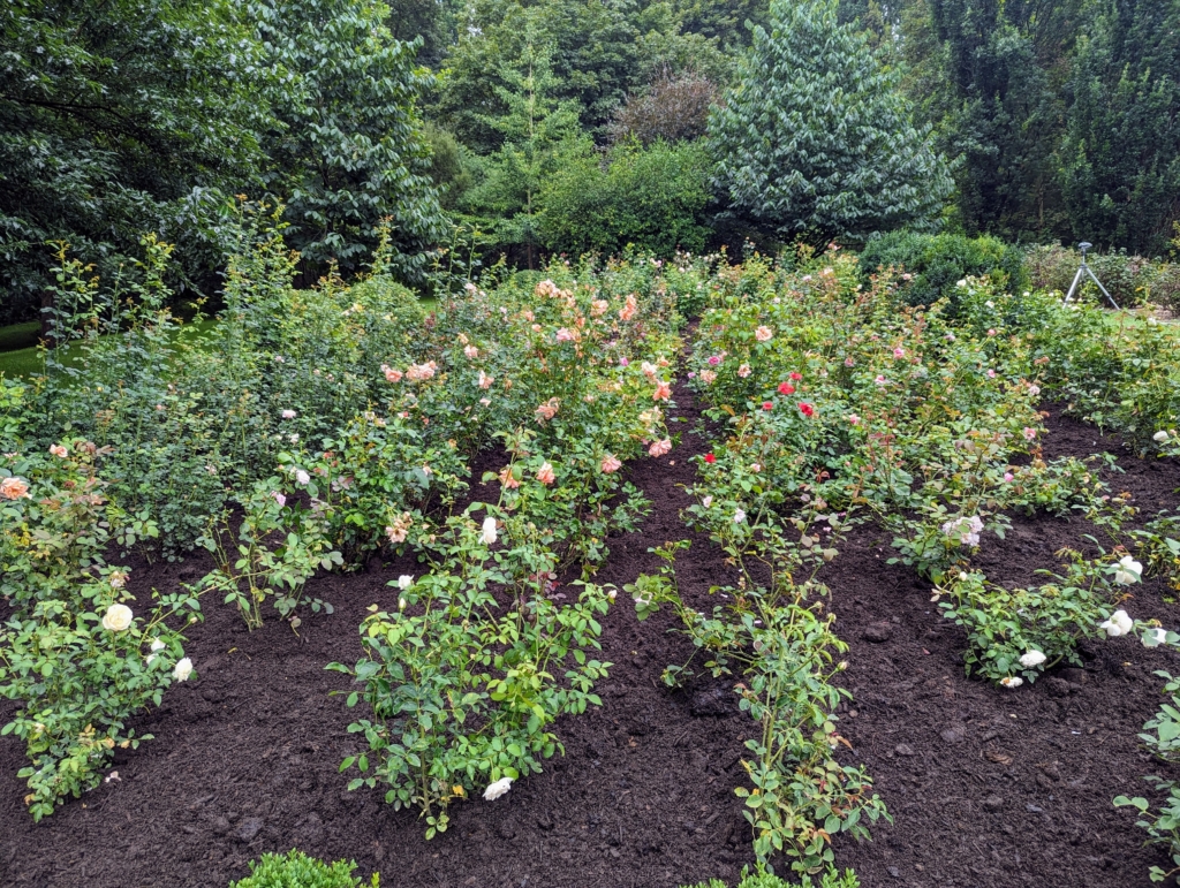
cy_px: 444
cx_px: 590
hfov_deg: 71.5
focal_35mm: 24
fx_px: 819
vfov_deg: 56.9
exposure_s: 1/175
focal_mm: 6.81
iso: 42
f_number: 1.85
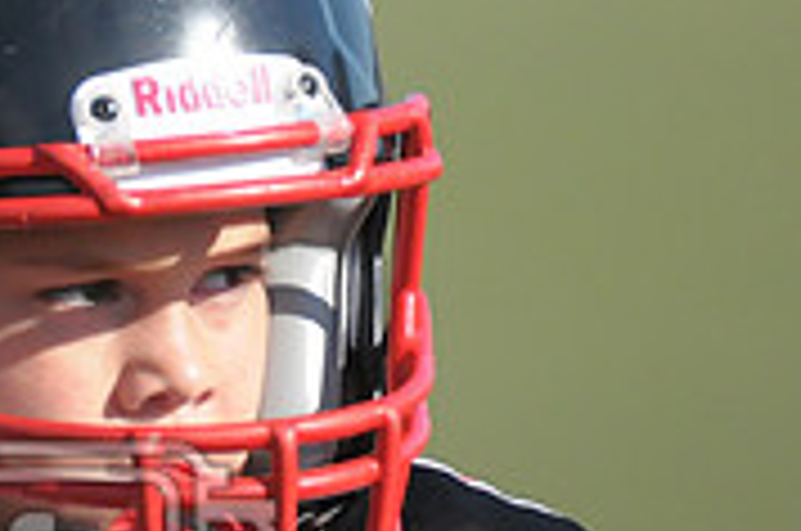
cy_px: 610
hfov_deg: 1.1
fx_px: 43309
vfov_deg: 0.7
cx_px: -288
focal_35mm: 1950
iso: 1600
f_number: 4
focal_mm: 400
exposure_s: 1/8000
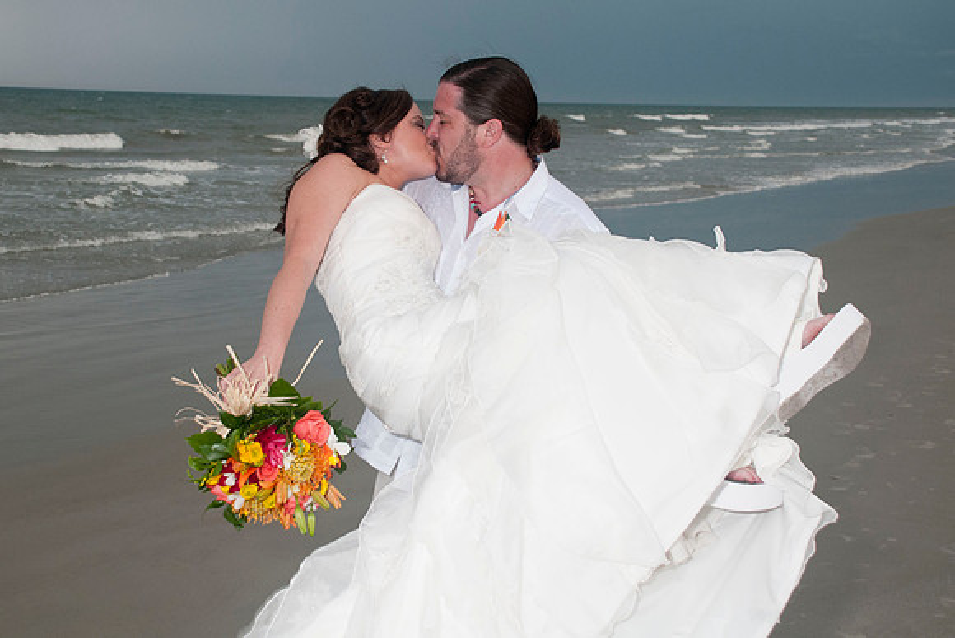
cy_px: 274
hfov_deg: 37.4
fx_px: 1410
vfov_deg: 25.4
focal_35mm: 53
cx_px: 414
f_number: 5.6
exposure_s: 1/125
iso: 400
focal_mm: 31
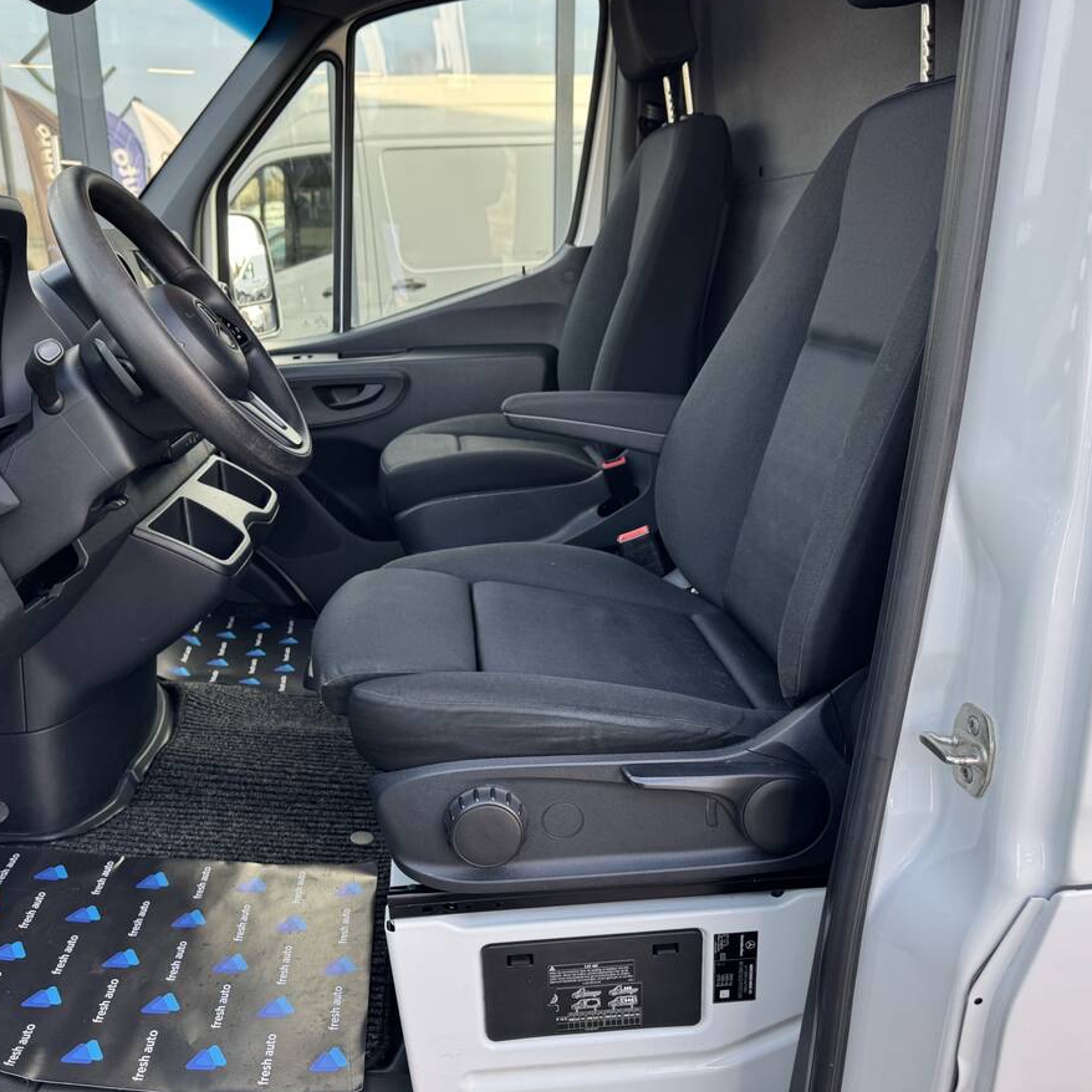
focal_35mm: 29
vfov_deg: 55.6
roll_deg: +0.0
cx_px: 495
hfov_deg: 55.5
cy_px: 547
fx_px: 1035
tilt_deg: -15.6
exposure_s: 1/137
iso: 64
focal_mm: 6.76
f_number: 1.78
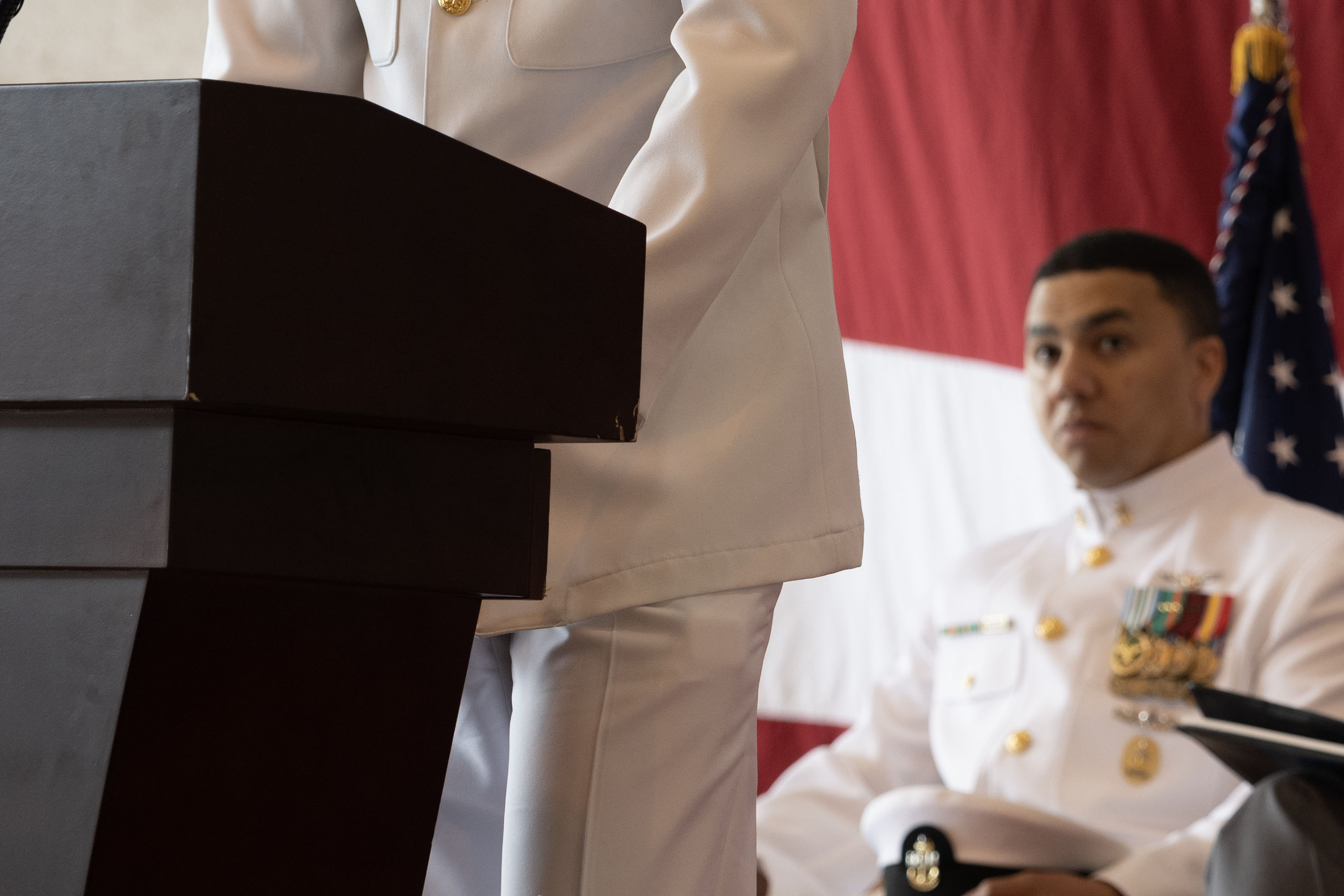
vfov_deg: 4.1
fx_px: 12543
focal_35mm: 336
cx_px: 1265
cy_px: 443
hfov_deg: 6.1
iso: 320
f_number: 4.5
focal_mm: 120
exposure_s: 1/200
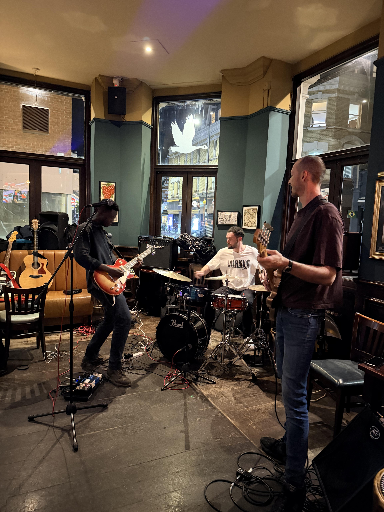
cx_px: 192
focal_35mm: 24
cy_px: 256
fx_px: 355
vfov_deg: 71.6
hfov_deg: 56.8
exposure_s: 1/25
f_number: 1.78
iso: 1250
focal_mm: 6.76
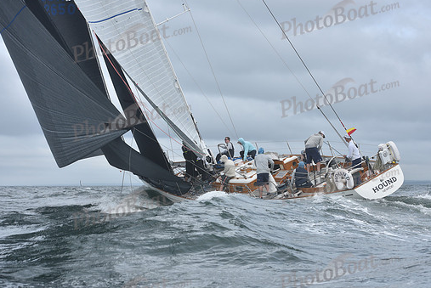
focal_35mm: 80
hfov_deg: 25.3
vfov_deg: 17.1
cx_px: 236
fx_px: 959
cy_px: 152
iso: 200
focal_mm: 70
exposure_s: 1/1250
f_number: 5
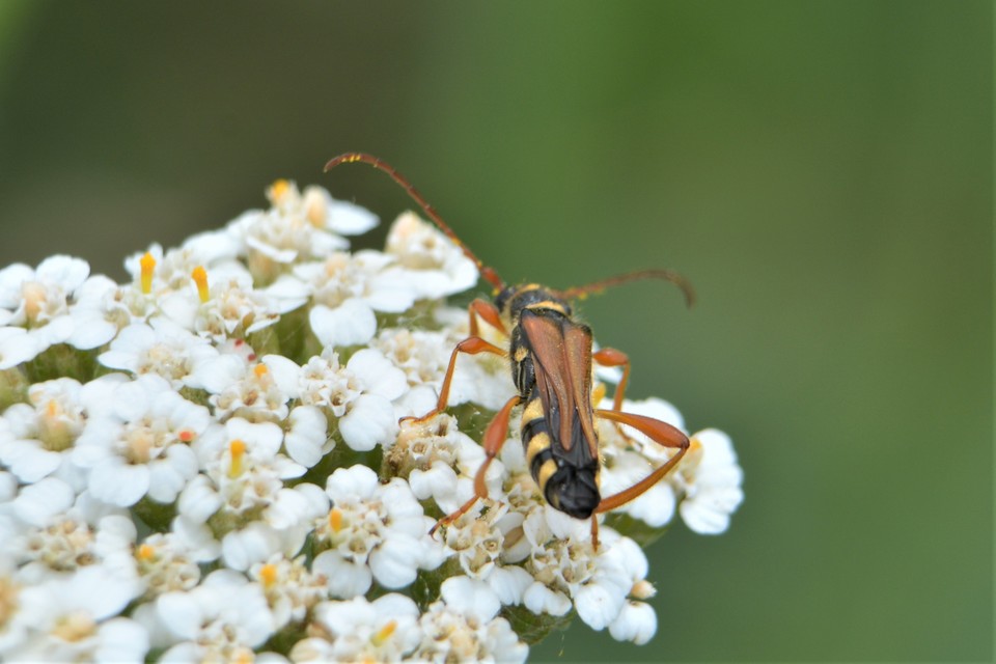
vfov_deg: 4.4
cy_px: 332
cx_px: 498
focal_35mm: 315
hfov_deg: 6.5
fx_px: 8714
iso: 100
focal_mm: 210
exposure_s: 1/200
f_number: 8
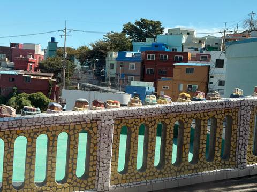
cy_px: 96
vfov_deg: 28.0
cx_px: 128
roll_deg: -4.1
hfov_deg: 36.8
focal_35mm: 52
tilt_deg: -3.0
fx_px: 386
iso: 40
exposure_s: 1/121
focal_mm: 5.96
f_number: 1.6
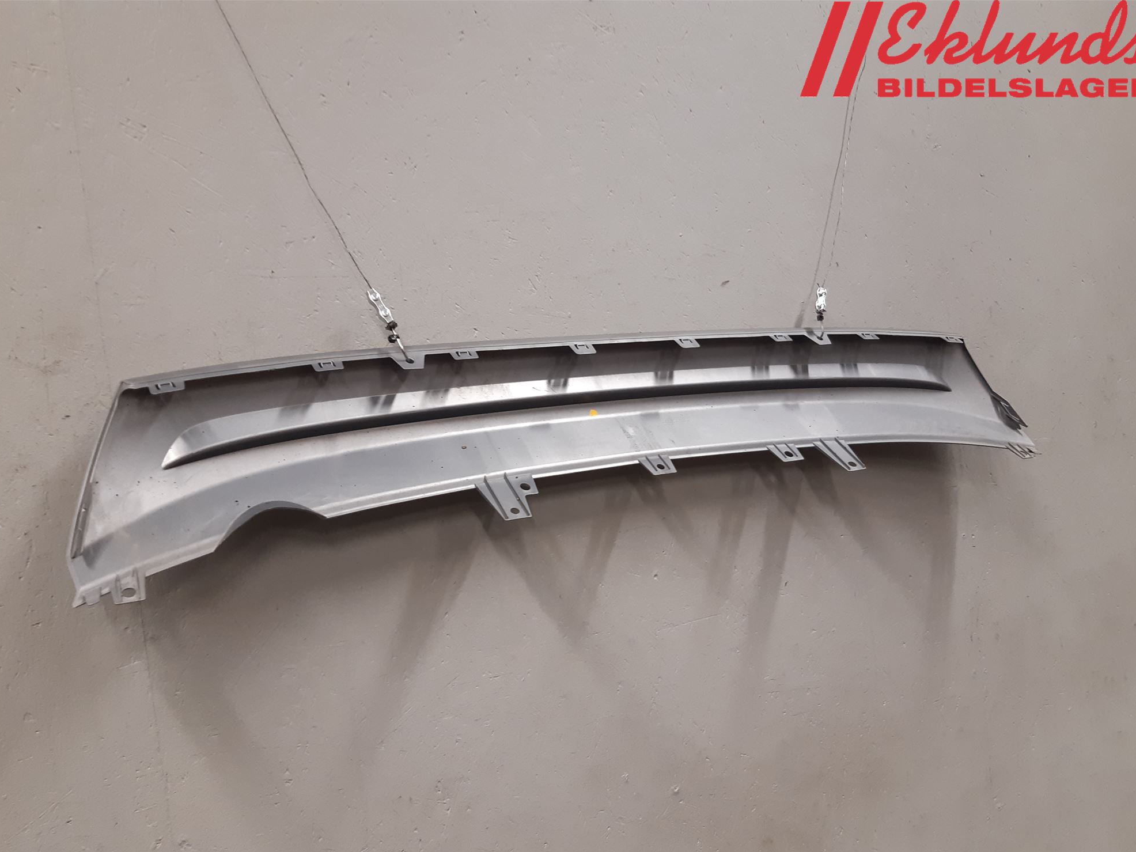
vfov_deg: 51.3
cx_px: 564
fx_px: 886
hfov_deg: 65.3
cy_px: 442
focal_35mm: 27
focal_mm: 3.93
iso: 125
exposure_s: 1/50
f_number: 1.7
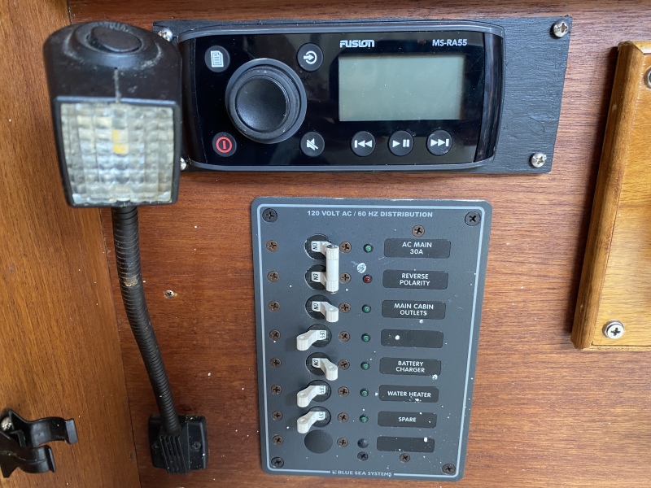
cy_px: 244
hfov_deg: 67.3
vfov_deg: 53.1
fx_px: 489
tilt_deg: -20.5
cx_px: 326
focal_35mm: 26
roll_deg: +0.4
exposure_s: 1/60
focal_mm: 4.25
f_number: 1.8
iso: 200
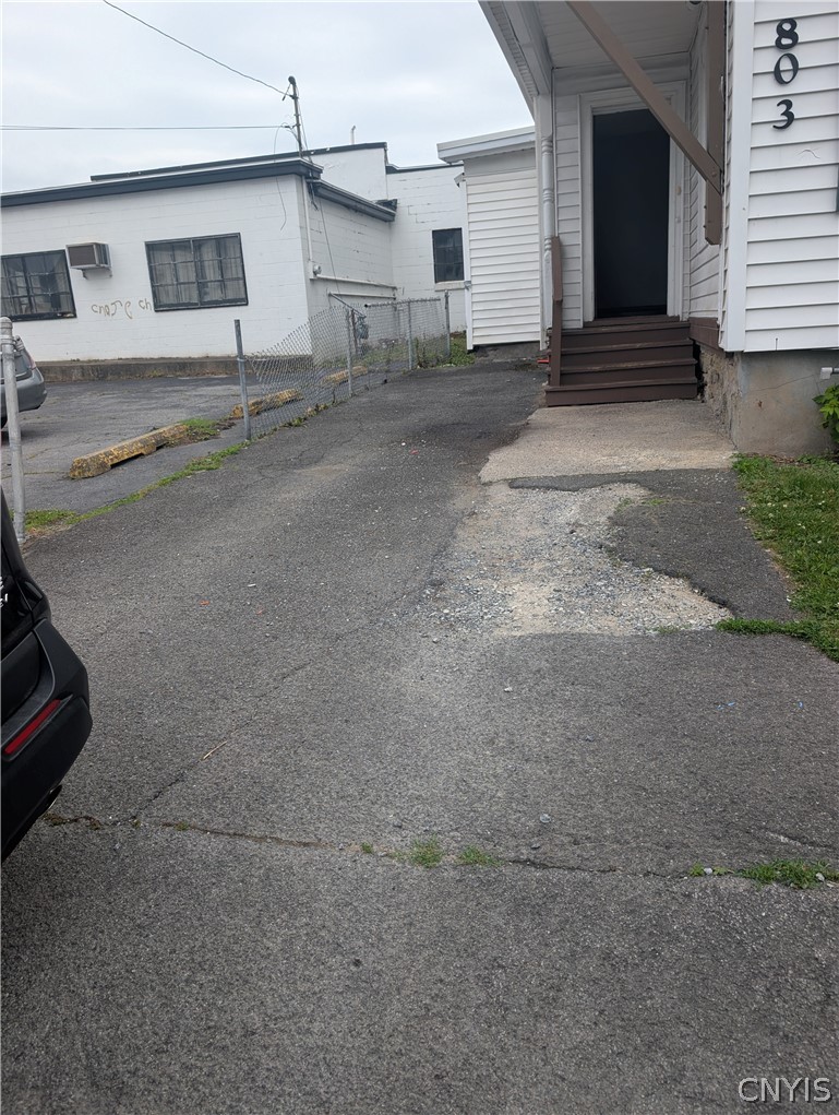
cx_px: 420
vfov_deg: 71.5
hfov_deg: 56.9
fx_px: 773
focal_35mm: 24
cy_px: 558
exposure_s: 1/571
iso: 21
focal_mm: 6.9
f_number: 1.68
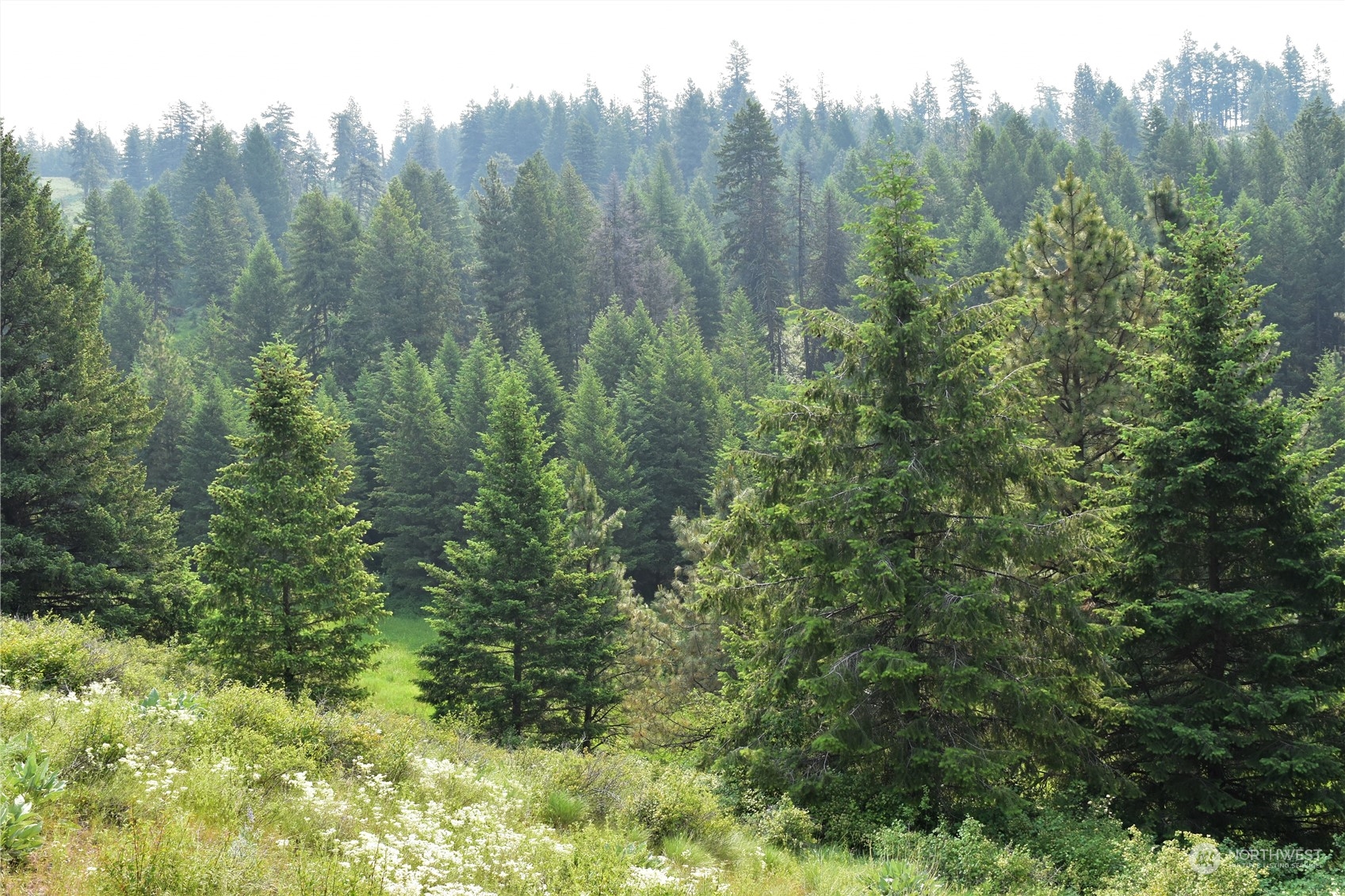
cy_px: 448
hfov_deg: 51.3
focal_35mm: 38
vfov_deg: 35.5
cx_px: 672
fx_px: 1401
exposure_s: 1/200
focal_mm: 25
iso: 400
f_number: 10
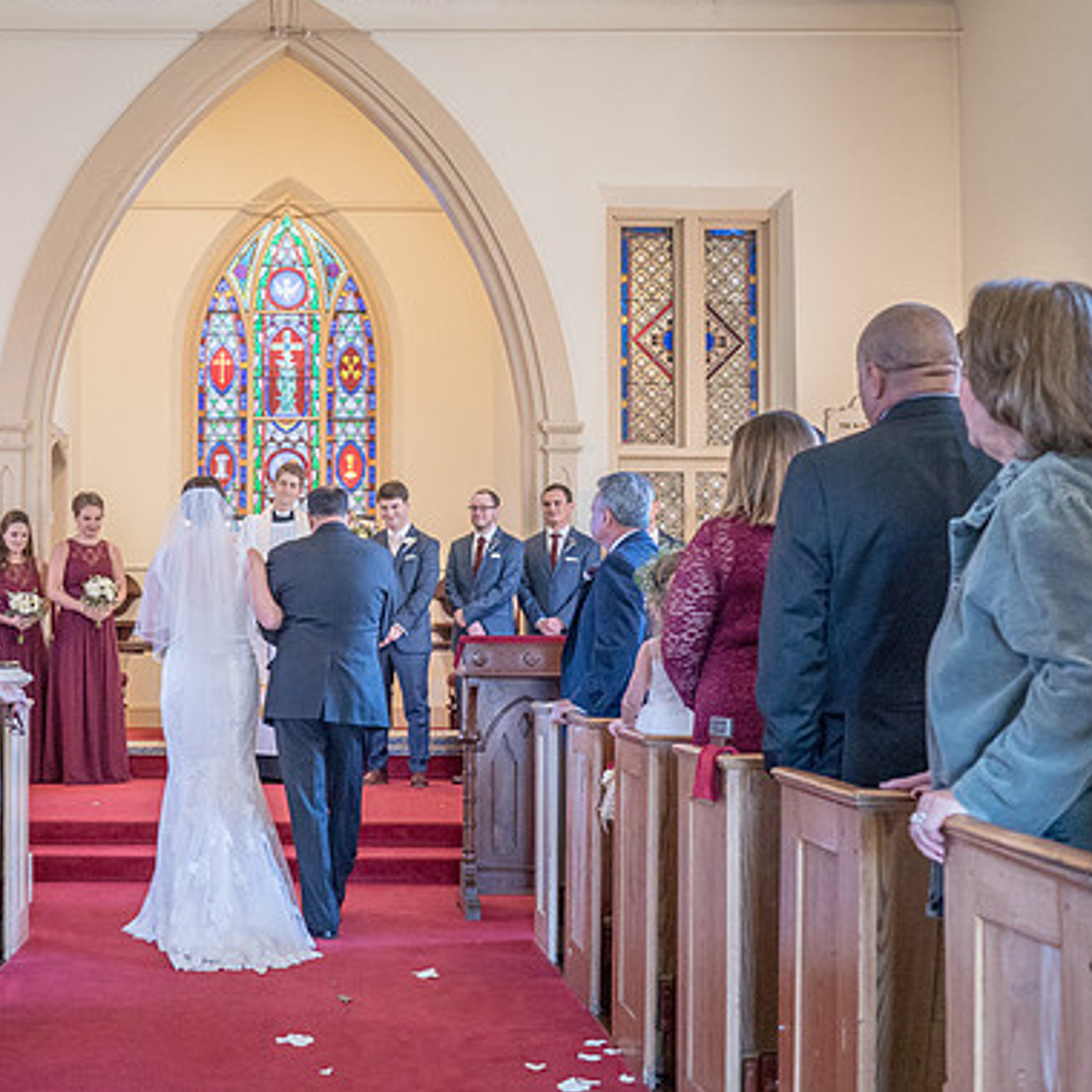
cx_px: 279
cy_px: 564
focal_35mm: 52
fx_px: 1856
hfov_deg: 32.2
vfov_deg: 32.8
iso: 2000
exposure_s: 1/100
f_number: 4
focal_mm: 35
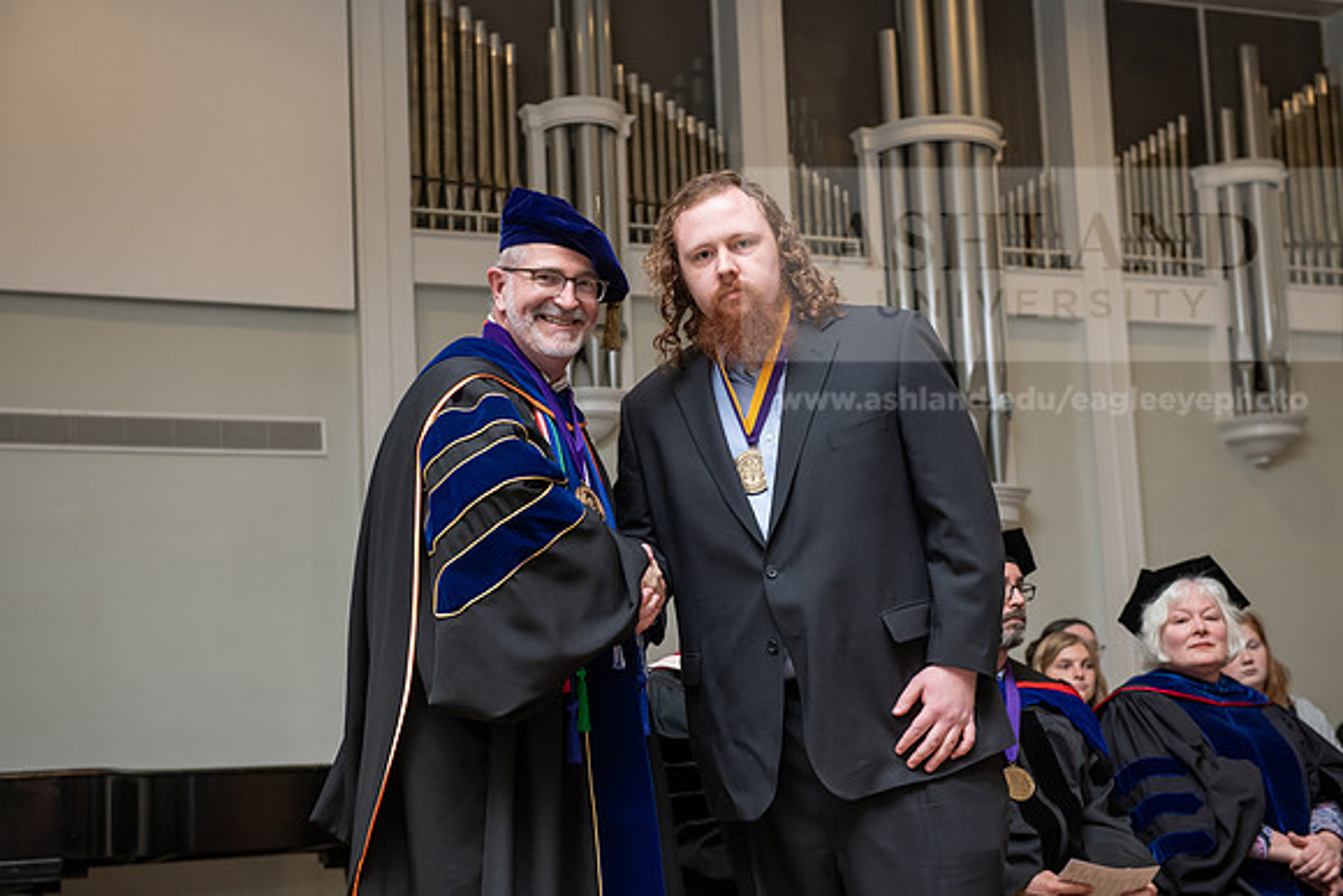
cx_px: 672
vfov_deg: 23.4
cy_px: 448
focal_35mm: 58
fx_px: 2164
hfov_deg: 34.5
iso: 1250
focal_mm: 58
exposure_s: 1/200
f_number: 4.5
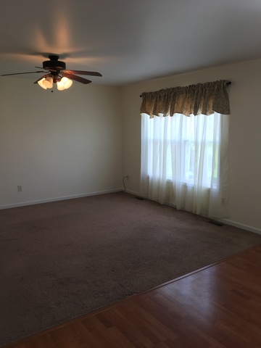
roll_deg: -0.7
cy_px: 174
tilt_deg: -7.6
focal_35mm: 29
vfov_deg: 61.7
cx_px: 130
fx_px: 292
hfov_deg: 48.2
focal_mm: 4.15
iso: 25
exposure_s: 1/40
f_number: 2.2
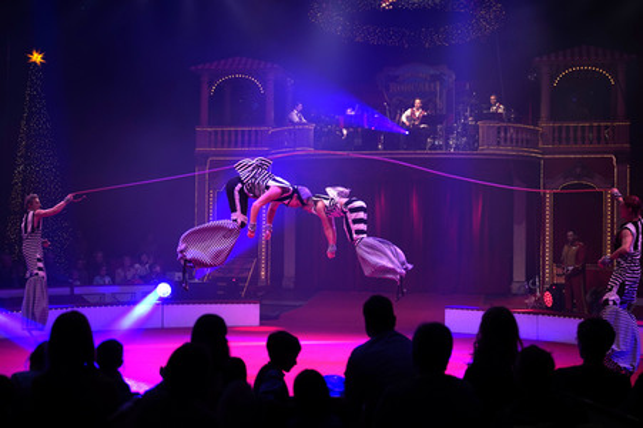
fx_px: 910
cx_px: 322
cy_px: 214
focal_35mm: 51
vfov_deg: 26.4
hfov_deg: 38.9
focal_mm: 51
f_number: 2.8
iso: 1000
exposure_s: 1/500
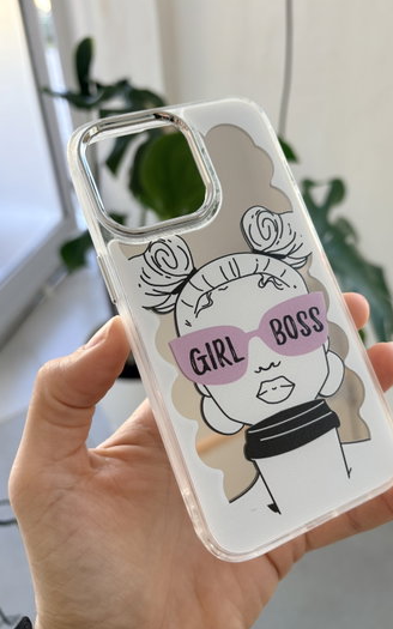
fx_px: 480
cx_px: 230
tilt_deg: -36.9
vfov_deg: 66.5
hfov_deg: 44.4
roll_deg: +0.8
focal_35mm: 28
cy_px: 317
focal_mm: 5.96
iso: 64
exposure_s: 1/122
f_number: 1.6
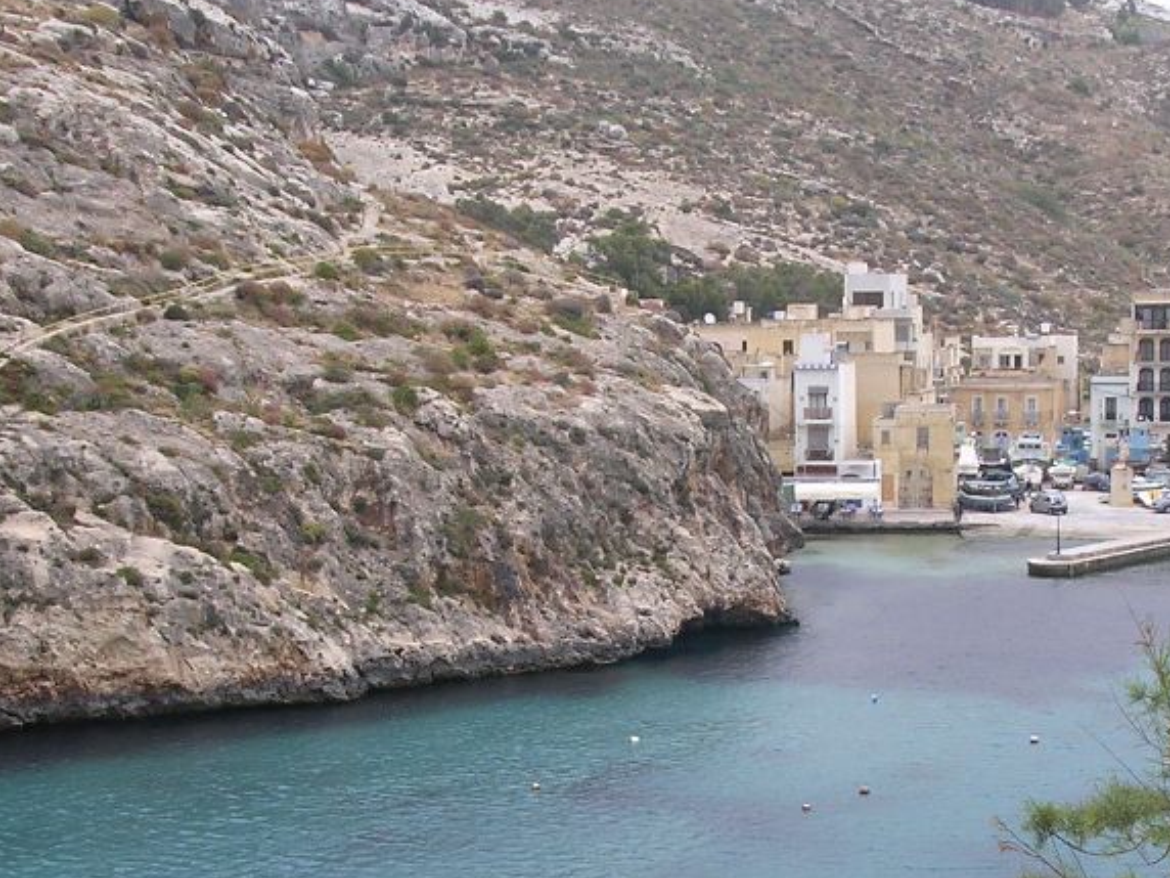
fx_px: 2298
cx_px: 704
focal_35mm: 68
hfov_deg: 28.5
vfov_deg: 21.5
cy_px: 589
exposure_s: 1/135
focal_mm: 5.8
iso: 100
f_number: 5.6
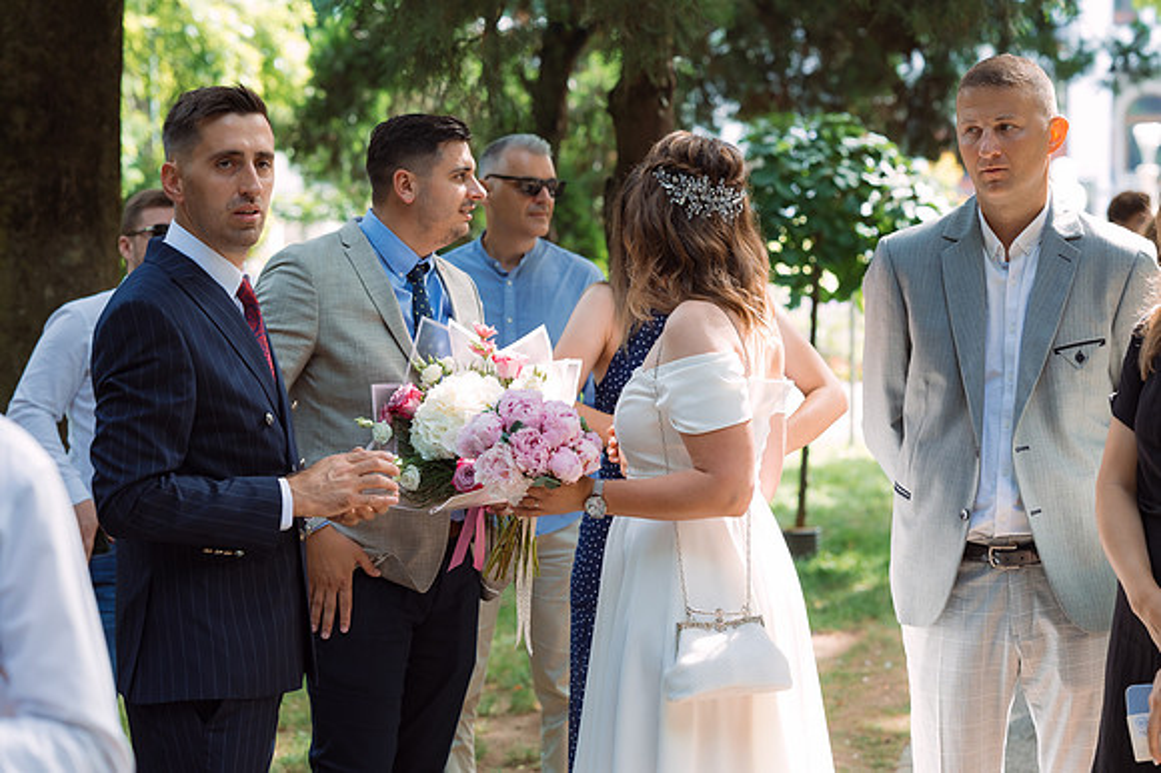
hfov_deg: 23.9
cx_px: 580
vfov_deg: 16.1
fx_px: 2740
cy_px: 386
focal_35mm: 85
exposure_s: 1/500
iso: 800
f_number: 4
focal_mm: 85
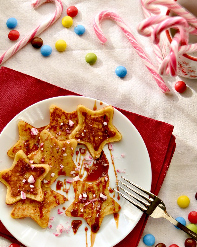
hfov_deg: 23.3
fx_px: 478
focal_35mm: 66
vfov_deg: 28.8
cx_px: 98
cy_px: 150
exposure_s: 1/500
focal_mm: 35
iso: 320
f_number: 4.5
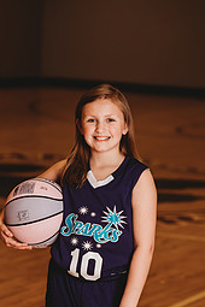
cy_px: 268
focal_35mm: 150
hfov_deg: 9.1
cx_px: 110
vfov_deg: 13.6
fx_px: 1281
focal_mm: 85
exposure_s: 1/160
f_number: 2.5
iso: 100
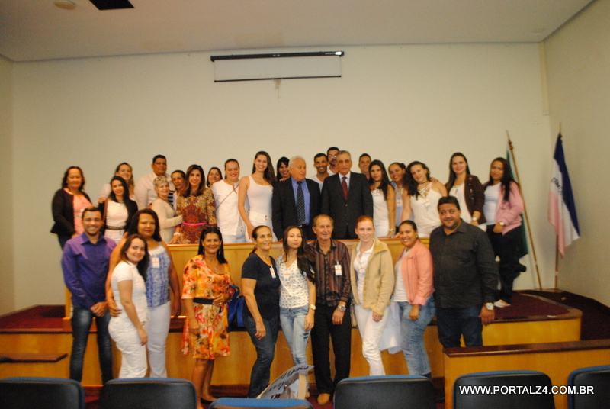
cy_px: 204
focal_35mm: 27
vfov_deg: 48.1
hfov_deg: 67.3
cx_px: 305
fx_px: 458
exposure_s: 1/30
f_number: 3.5
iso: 1600
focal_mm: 18
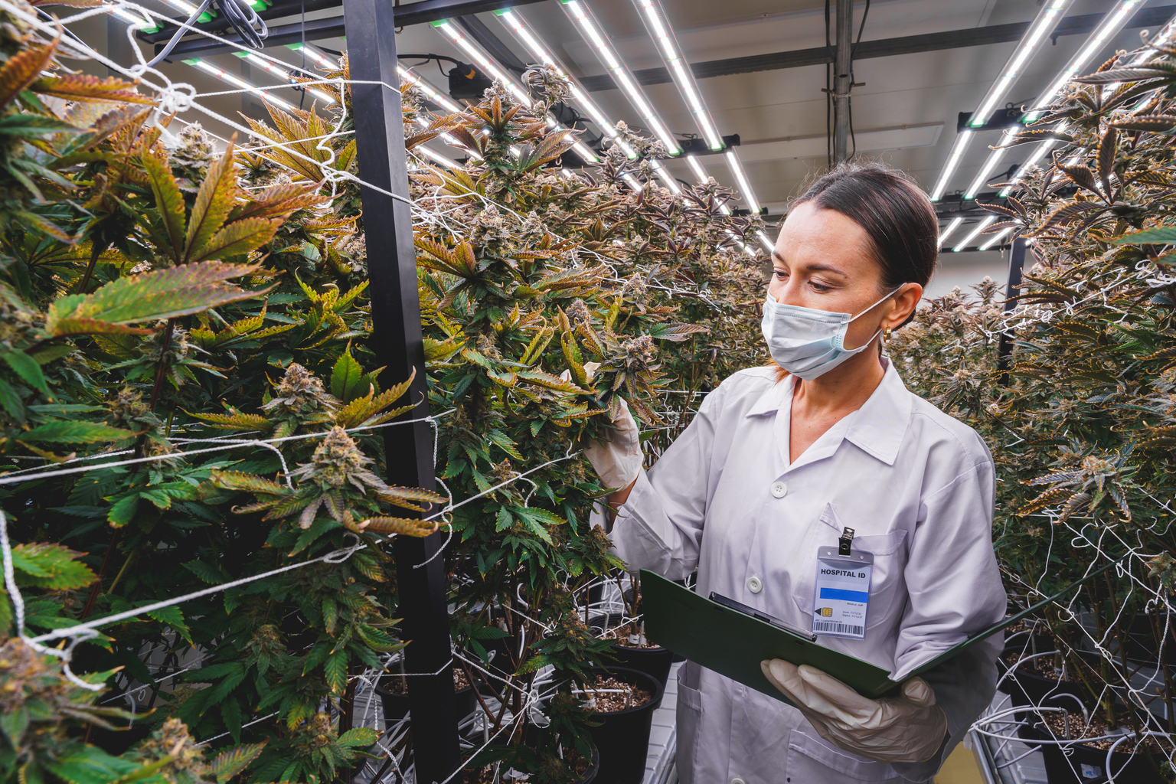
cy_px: 392
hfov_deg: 73.7
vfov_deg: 53.1
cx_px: 588
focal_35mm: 24
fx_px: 784
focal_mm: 24
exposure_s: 1/100
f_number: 11
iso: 200
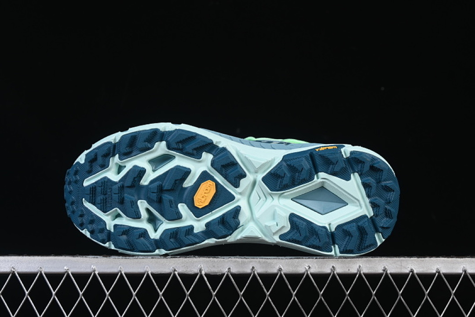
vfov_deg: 18.2
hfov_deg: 27.0
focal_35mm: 75
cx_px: 238
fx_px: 990
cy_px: 158
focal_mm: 50
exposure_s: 1/80
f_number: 8
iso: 160
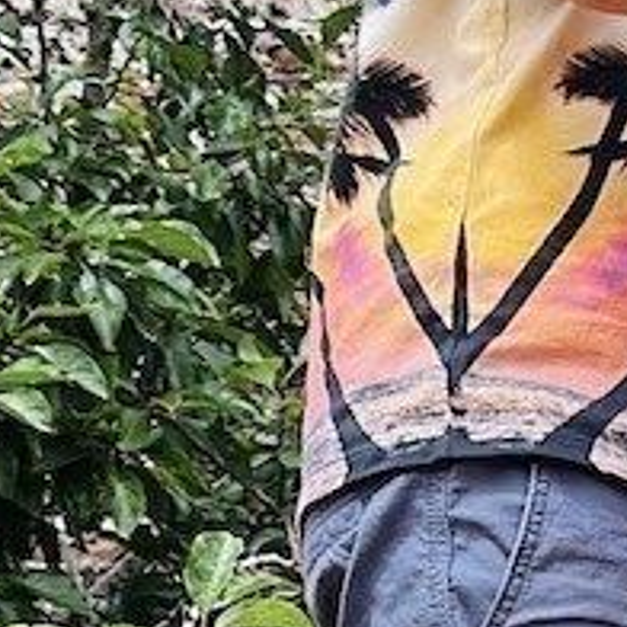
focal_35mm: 148
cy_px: 729
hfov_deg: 11.5
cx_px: 774
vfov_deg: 11.6
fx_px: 3033
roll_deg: +1.7
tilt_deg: +11.4
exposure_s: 1/1395
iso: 50
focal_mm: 5.7
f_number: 1.5
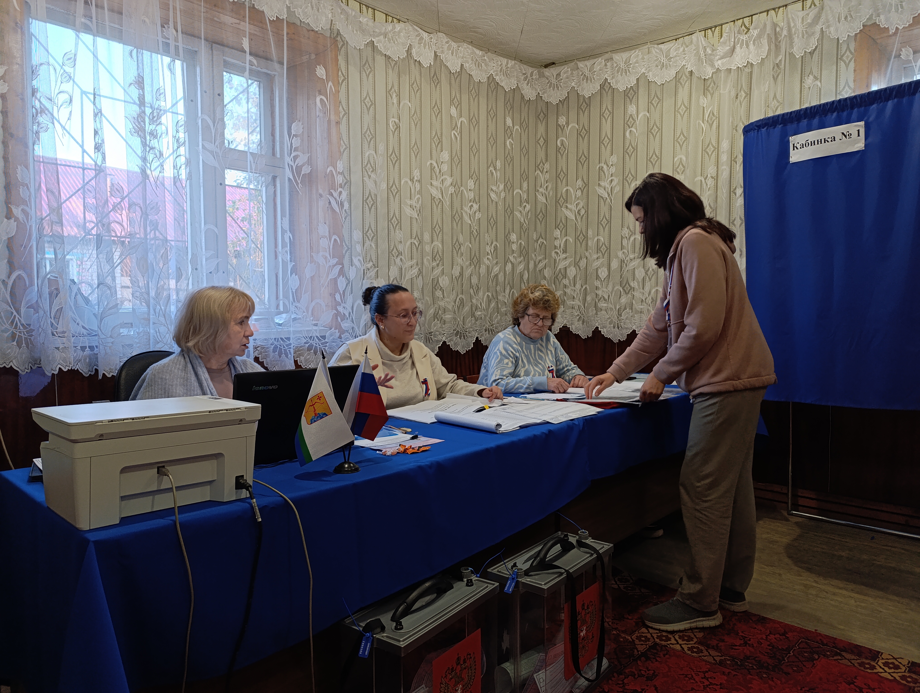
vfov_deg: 59.0
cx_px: 460
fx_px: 612
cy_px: 346
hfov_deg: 73.8
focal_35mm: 23
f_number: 1.65
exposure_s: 1/100
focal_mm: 6.14
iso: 800
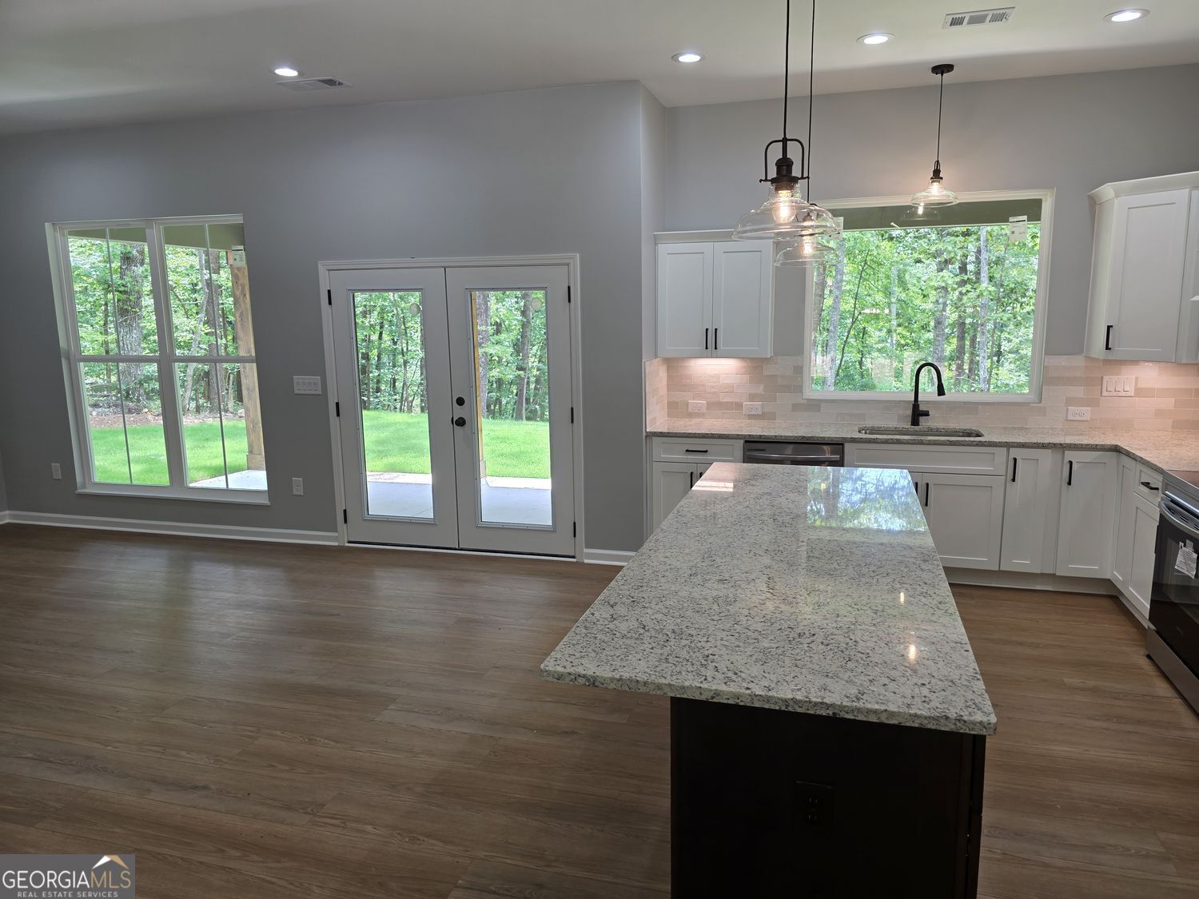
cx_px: 600
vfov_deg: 58.9
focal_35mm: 23
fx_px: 797
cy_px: 450
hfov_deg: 73.9
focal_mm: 6.3
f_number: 1.7
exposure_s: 1/120
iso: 50
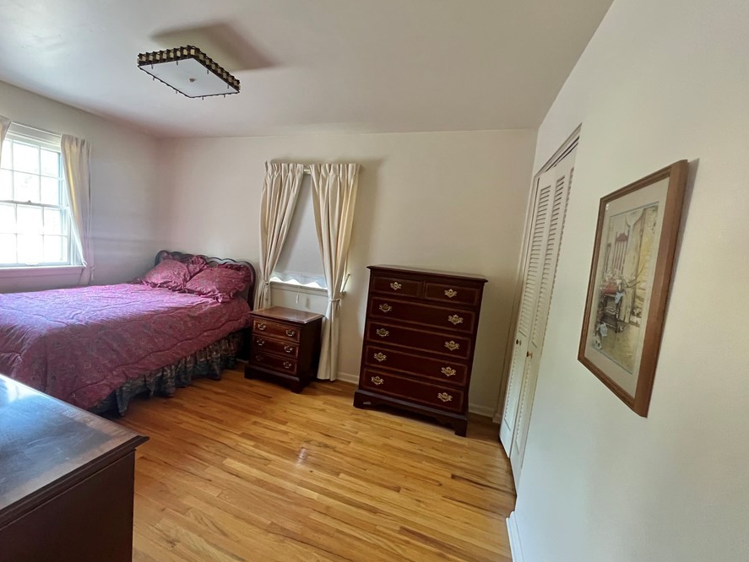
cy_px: 284
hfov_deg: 97.7
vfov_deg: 81.8
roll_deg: -4.9
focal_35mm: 15
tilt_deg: -7.0
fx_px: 325
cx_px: 328
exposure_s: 1/60
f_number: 1.8
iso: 640
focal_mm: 1.57
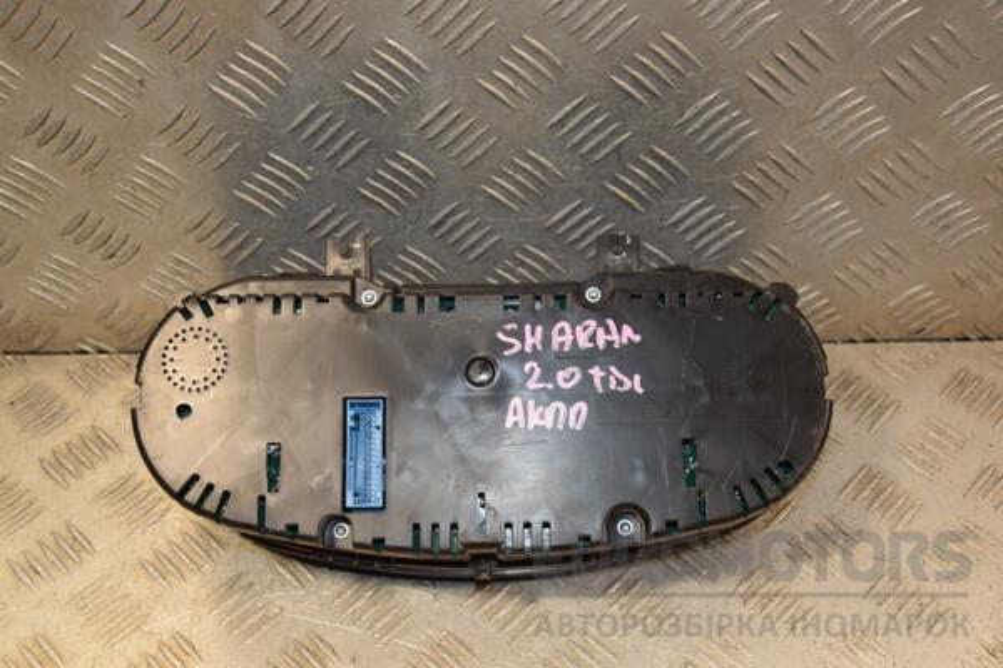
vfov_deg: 28.1
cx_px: 502
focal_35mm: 48
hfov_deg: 41.1
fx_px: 1337
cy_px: 334
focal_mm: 32
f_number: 5
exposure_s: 1/200
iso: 800
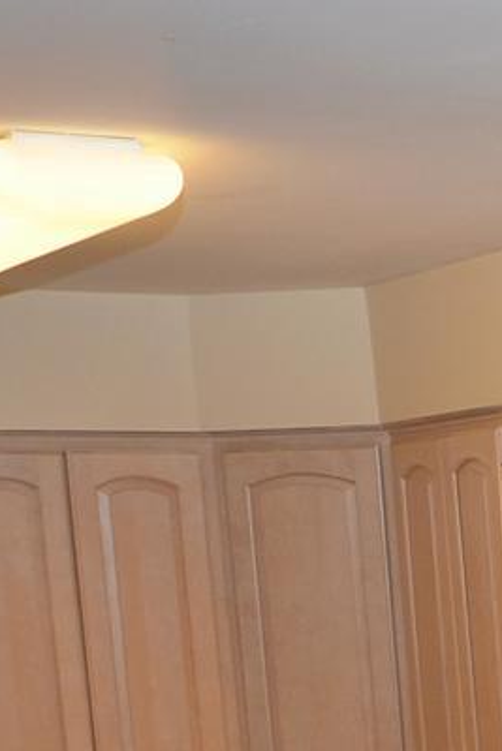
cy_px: 1138
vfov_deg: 10.8
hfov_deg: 6.8
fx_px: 3845
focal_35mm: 184
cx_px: 1468
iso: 280
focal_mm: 24
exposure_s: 1/60
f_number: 4
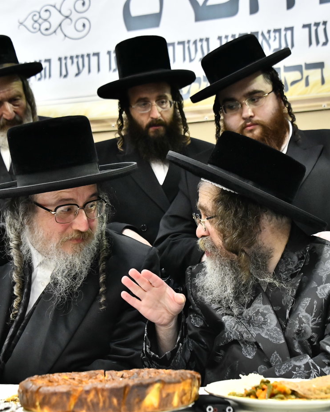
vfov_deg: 29.6
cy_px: 208
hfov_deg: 23.8
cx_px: 176
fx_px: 781
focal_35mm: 64
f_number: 5.6
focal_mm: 45
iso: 4000
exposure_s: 1/160
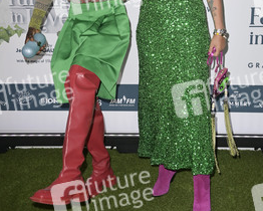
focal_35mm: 63
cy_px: 44
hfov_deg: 30.0
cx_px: 132
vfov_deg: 23.9
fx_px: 491
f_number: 5.6
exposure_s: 1/250
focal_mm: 44
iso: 640
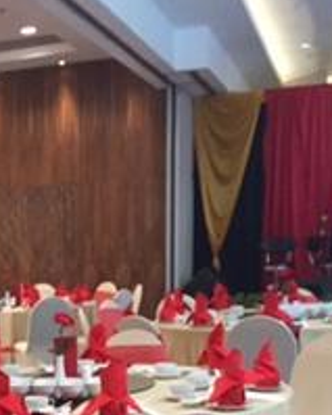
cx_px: -123
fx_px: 1008
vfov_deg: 22.2
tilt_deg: -9.2
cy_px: 434
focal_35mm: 82
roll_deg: +0.9
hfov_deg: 17.3
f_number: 2.2
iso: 250
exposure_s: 1/33
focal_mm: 4.15
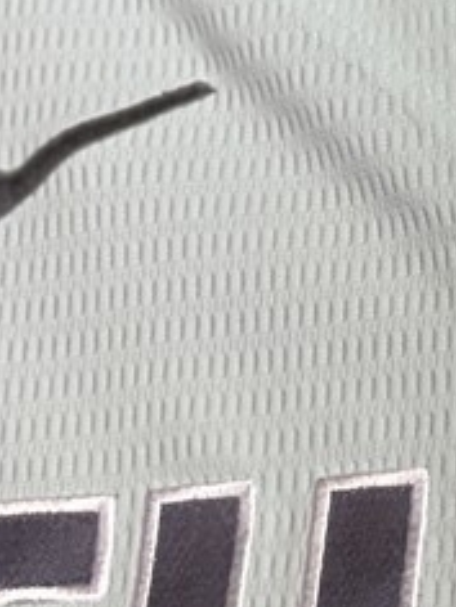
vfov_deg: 7.3
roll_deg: -1.8
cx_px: 724
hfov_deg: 5.6
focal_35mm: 264
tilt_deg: +9.6
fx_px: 4637
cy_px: -486
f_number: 2
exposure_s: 1/120
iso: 200
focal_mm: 6
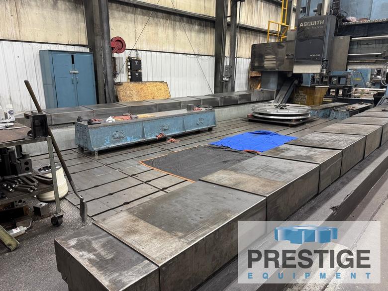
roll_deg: -0.3
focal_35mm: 24
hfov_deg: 71.6
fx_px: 269
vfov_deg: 56.8
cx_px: 194
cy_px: 146
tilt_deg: -16.1
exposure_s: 1/60
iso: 200
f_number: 1.78
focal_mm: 6.76
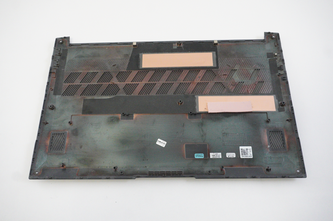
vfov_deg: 41.6
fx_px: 291
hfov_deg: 59.5
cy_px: 110
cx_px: 166
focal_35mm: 32
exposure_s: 1/400
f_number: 5.6
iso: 8000
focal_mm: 21
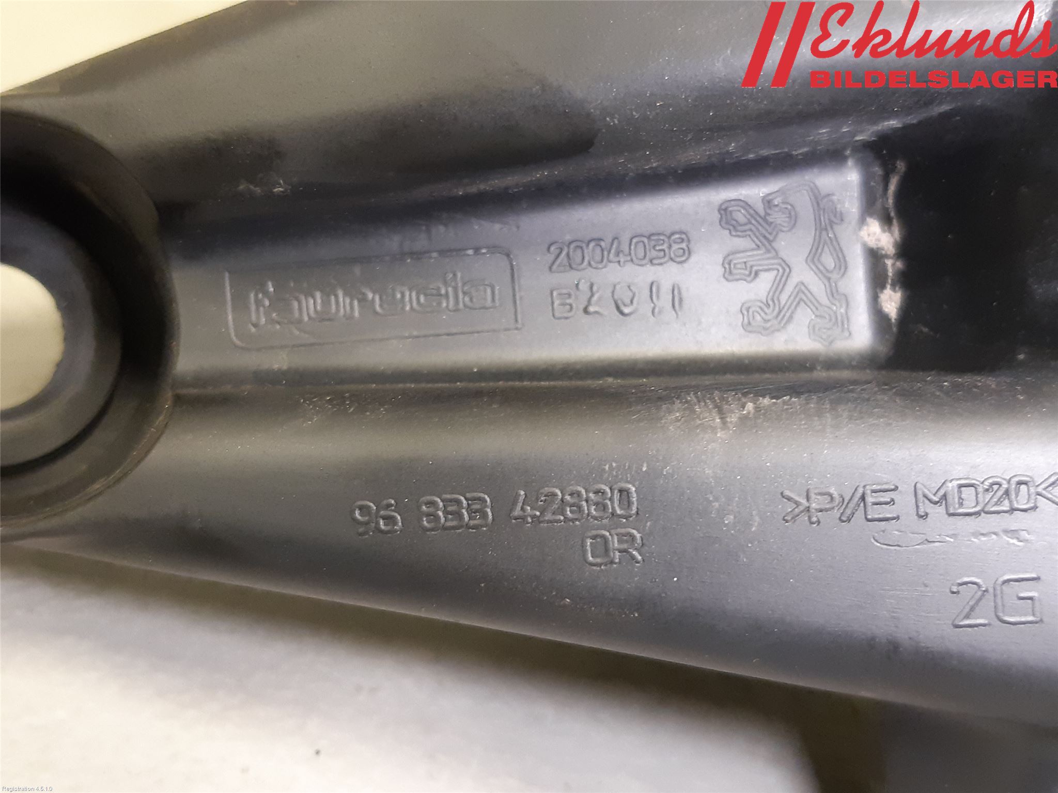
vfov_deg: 53.1
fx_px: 795
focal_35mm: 26
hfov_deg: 67.3
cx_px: 529
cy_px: 396
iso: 250
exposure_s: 1/25
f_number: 1.7
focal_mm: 3.93
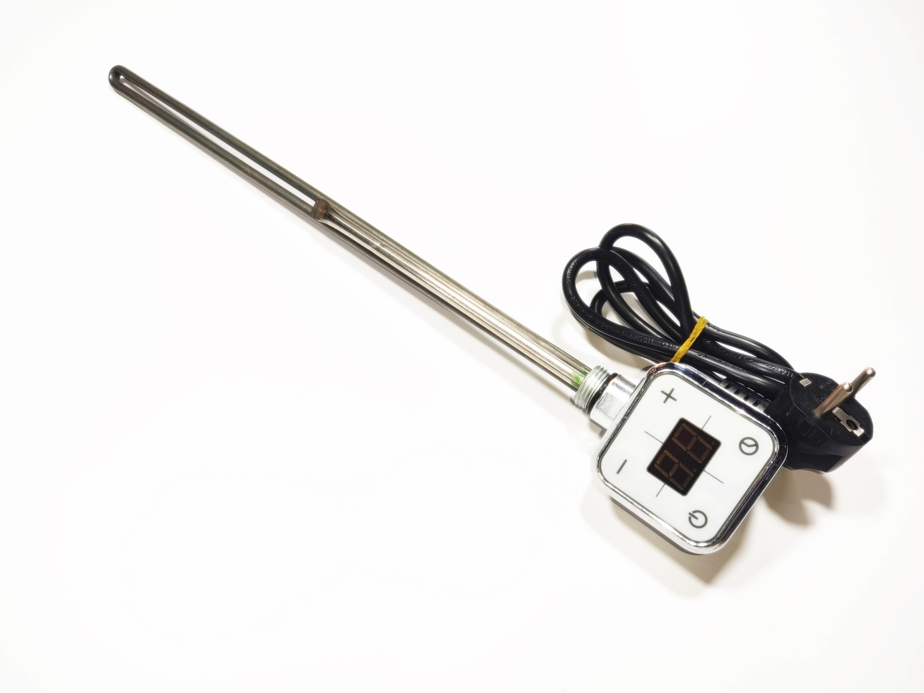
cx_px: 462
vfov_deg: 53.1
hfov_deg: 67.3
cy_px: 346
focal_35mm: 26
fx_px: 694
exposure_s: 1/50
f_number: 1.79
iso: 192
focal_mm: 4.74
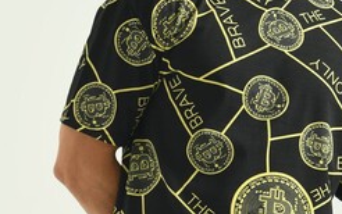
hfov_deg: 7.5
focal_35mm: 280
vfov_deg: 4.7
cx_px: 243
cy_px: 107
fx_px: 2611
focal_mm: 125
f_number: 6.3
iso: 100
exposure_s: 1/160
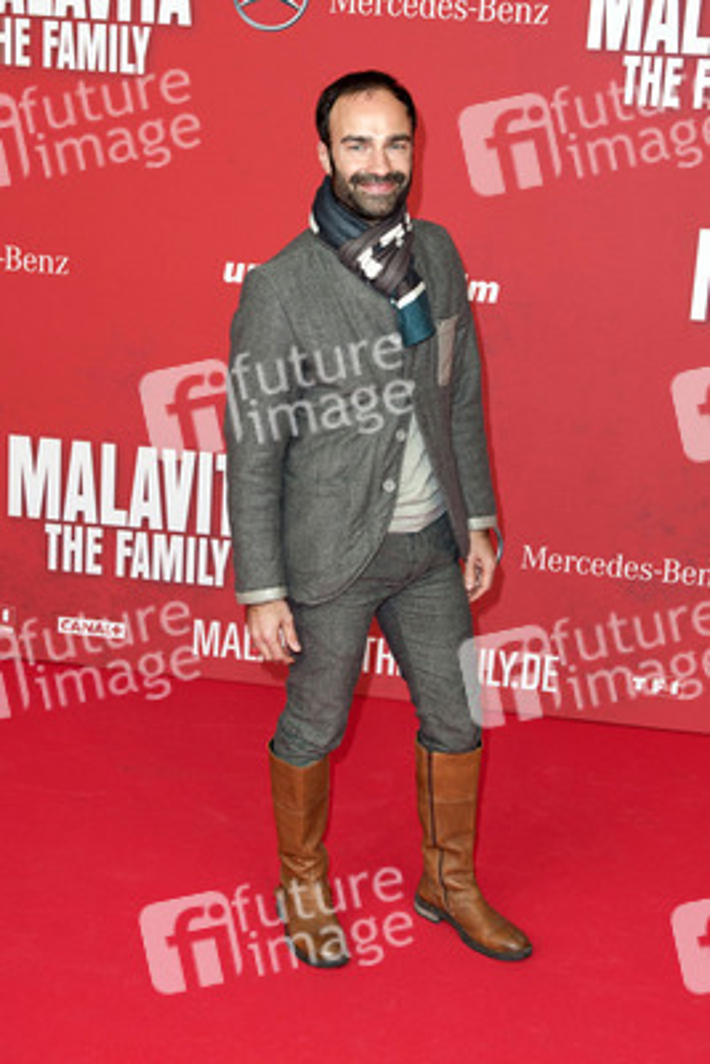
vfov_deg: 44.5
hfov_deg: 30.5
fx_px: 1300
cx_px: 355
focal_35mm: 44
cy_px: 532
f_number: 4.5
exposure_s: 1/250
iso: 800
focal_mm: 44
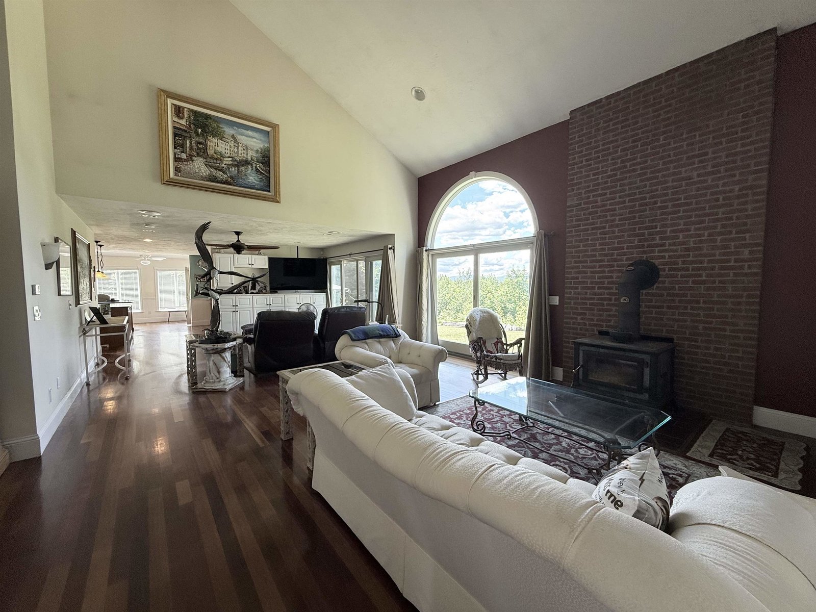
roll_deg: +0.3
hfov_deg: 102.1
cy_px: 306
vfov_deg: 85.7
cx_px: 408
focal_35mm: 14
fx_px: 330
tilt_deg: -3.7
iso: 80
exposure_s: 1/99
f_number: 2.2
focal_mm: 2.22
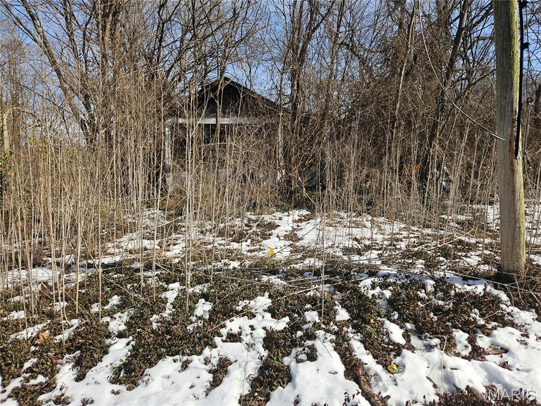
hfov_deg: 73.9
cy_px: 203
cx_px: 270
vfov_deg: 58.9
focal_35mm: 23
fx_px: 359
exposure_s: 1/1314
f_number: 1.8
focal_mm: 5.4
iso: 25
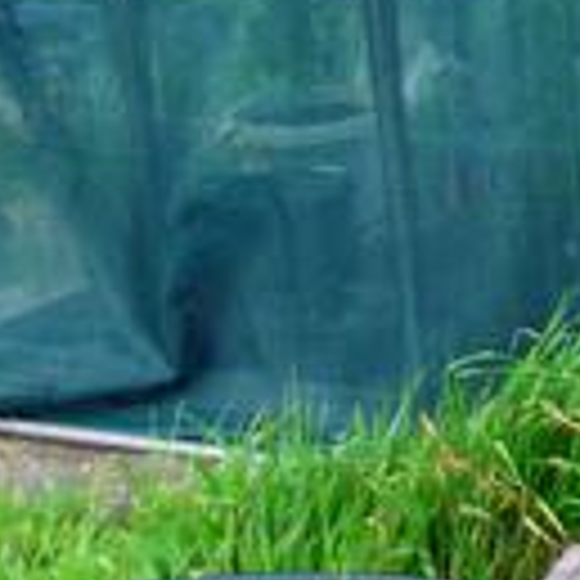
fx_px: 2957
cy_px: -279
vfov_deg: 10.8
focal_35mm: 156
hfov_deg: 10.7
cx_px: 904
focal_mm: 6.3
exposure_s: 1/57
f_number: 2.9
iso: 50
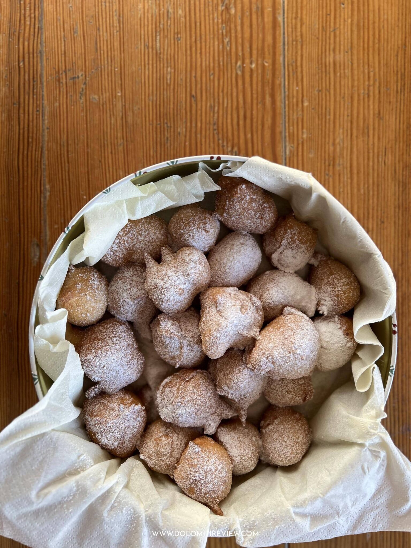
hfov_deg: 53.1
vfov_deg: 67.3
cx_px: 206
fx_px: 412
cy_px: 274
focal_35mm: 26
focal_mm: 5.7
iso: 64
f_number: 1.5
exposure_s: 1/121
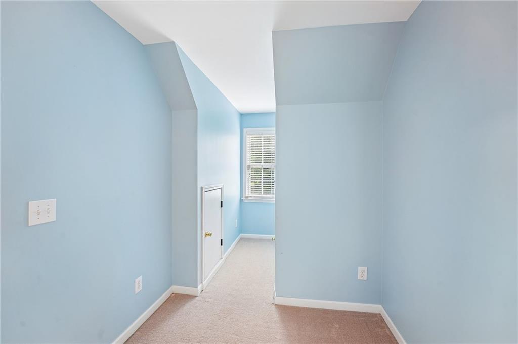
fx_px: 201
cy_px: 172
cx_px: 259
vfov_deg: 81.1
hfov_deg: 104.3
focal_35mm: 14
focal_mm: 14
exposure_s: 1/5
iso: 320
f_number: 8
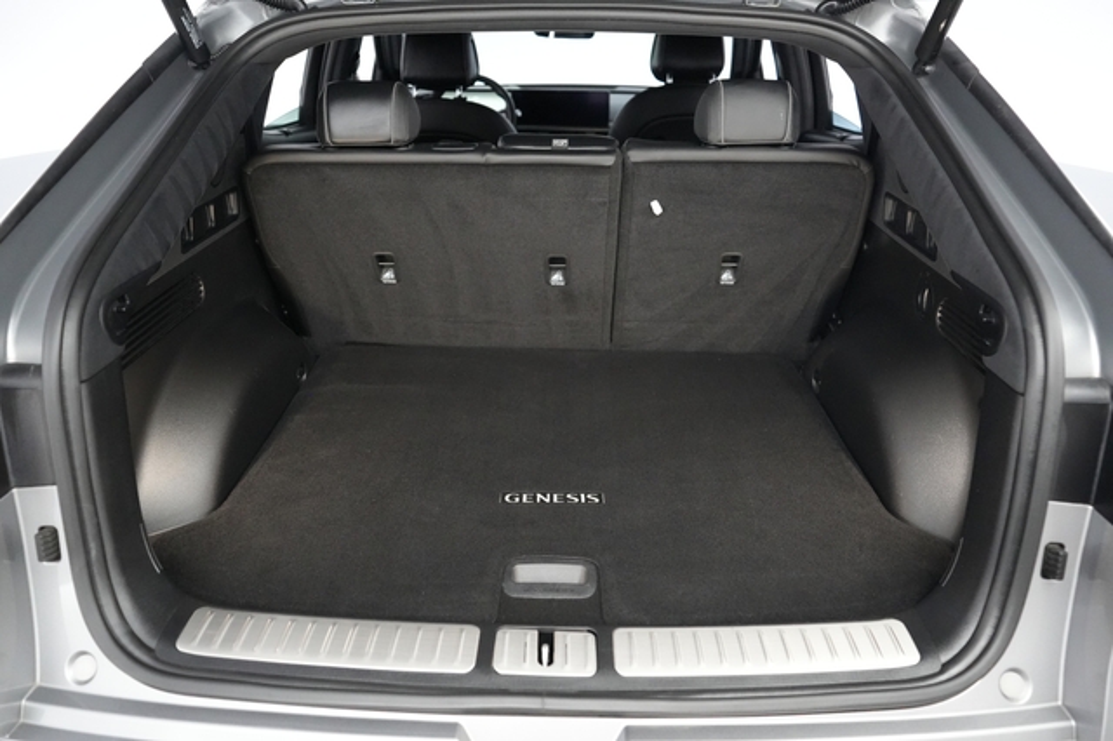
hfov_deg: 71.5
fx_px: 772
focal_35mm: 25
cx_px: 556
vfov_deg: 51.2
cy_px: 370
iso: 8000
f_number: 2.8
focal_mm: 25
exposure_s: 1/160
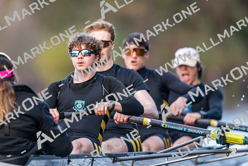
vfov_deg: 2.3
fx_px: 4155
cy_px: 83
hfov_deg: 3.4
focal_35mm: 603
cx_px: 124
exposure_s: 1/2500
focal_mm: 600
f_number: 4
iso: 4000
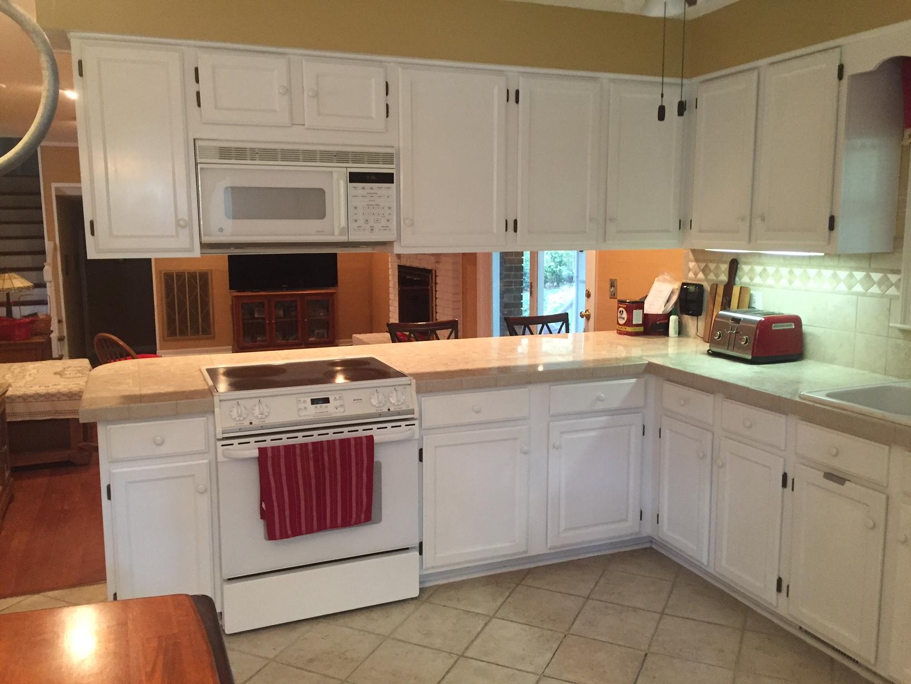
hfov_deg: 61.7
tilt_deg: -6.8
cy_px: 342
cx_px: 456
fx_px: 763
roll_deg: -1.6
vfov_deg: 48.2
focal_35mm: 29
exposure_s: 1/30
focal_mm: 4.15
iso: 200
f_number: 2.2
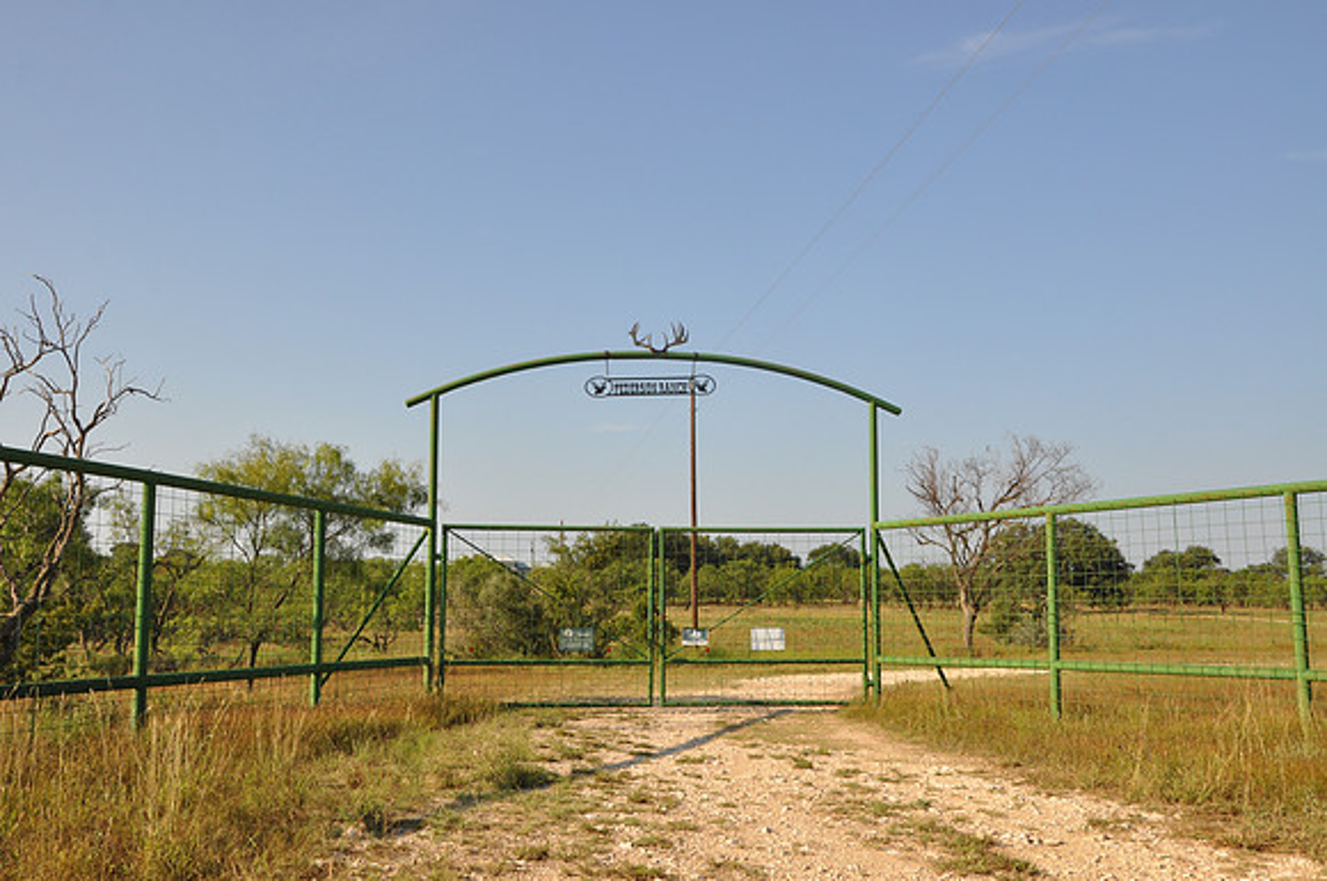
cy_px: 440
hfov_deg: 53.2
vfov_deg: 36.8
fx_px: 1325
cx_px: 664
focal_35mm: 36
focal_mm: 24
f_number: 11
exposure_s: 1/125
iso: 200
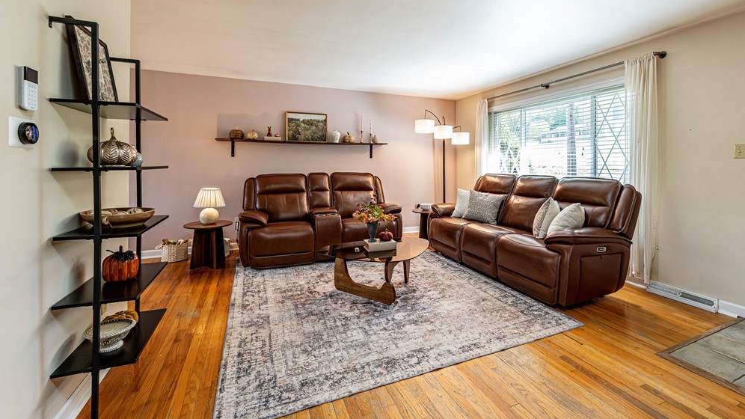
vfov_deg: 66.4
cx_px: 400
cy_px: 168
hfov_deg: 99.2
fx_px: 316
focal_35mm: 16
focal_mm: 14
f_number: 8
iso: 2000
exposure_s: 1/160
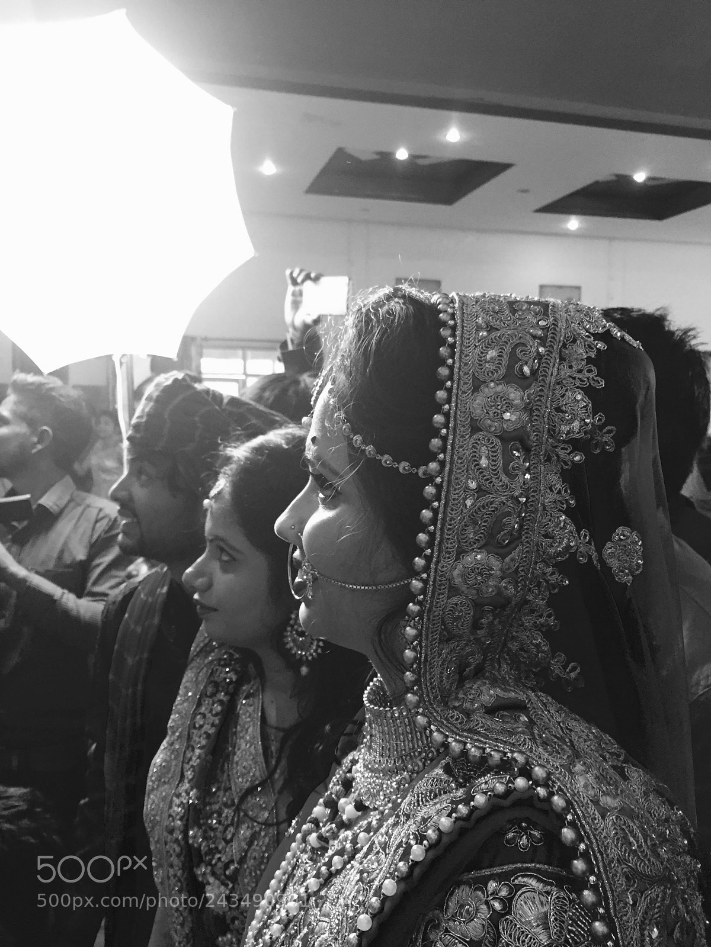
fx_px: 794
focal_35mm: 29
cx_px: 356
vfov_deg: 61.7
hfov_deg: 48.2
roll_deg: -0.1
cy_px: 474
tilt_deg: -4.7
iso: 160
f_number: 2.2
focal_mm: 4.15
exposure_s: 1/33
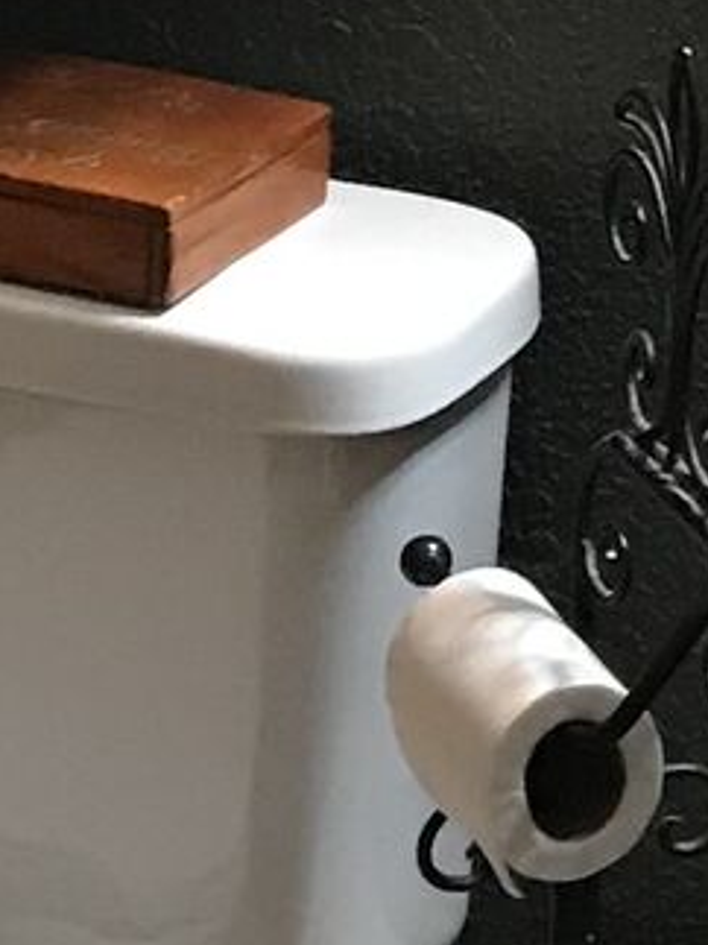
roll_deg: -2.6
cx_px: 1308
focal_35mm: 200
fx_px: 5458
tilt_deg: -12.8
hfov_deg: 7.2
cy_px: -366
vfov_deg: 9.7
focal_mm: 3.99
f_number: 1.8
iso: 100
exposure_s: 1/12
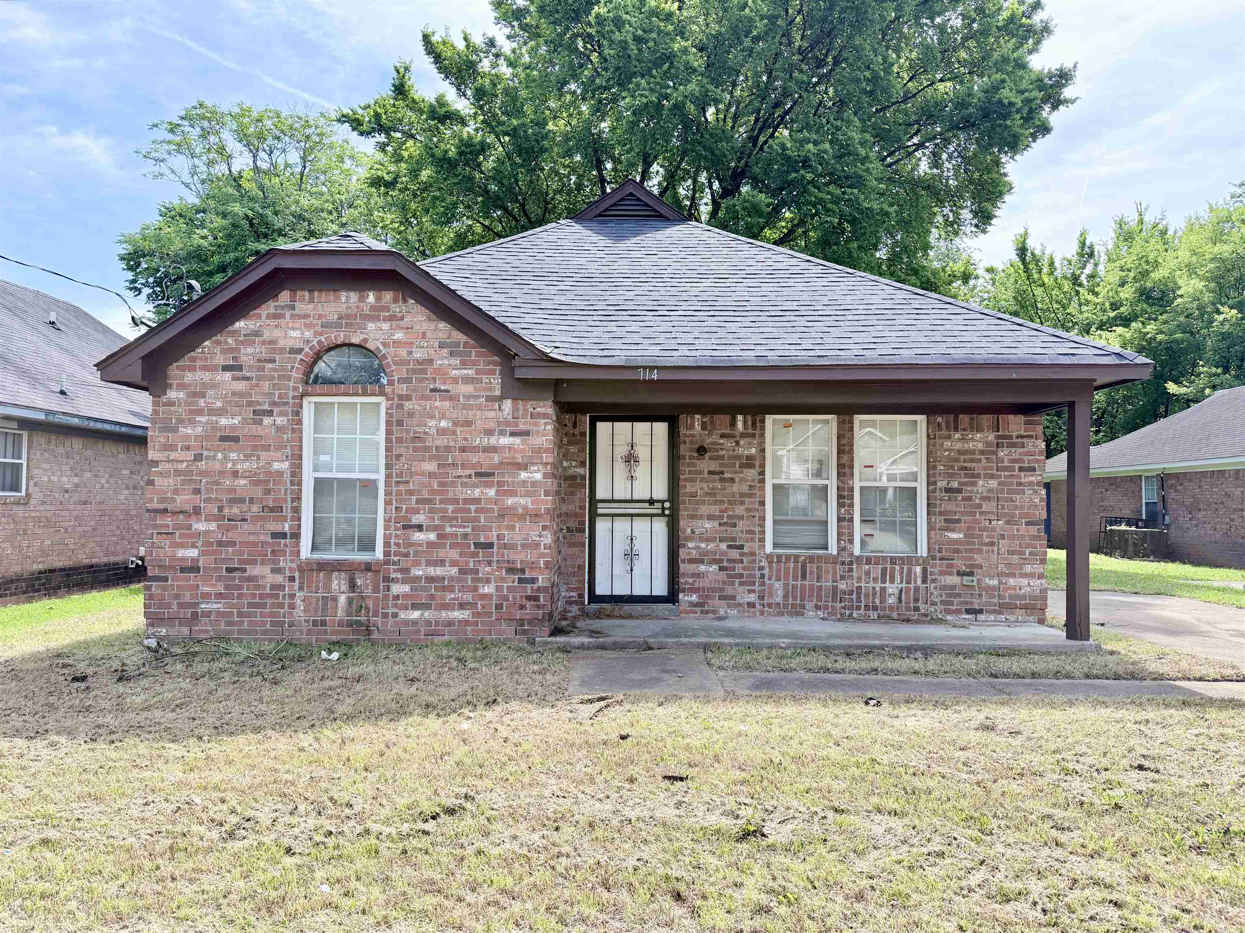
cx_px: 622
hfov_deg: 71.6
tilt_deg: +1.4
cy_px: 466
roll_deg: -0.2
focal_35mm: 24
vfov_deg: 56.8
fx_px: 863
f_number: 1.78
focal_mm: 6.76
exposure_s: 1/2169
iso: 100
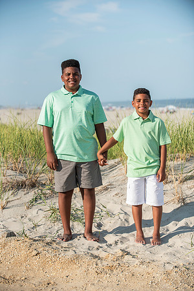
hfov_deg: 14.4
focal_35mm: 95
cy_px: 146
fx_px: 768
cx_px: 97
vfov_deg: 21.5
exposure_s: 1/4000
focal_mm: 95
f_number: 4
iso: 250
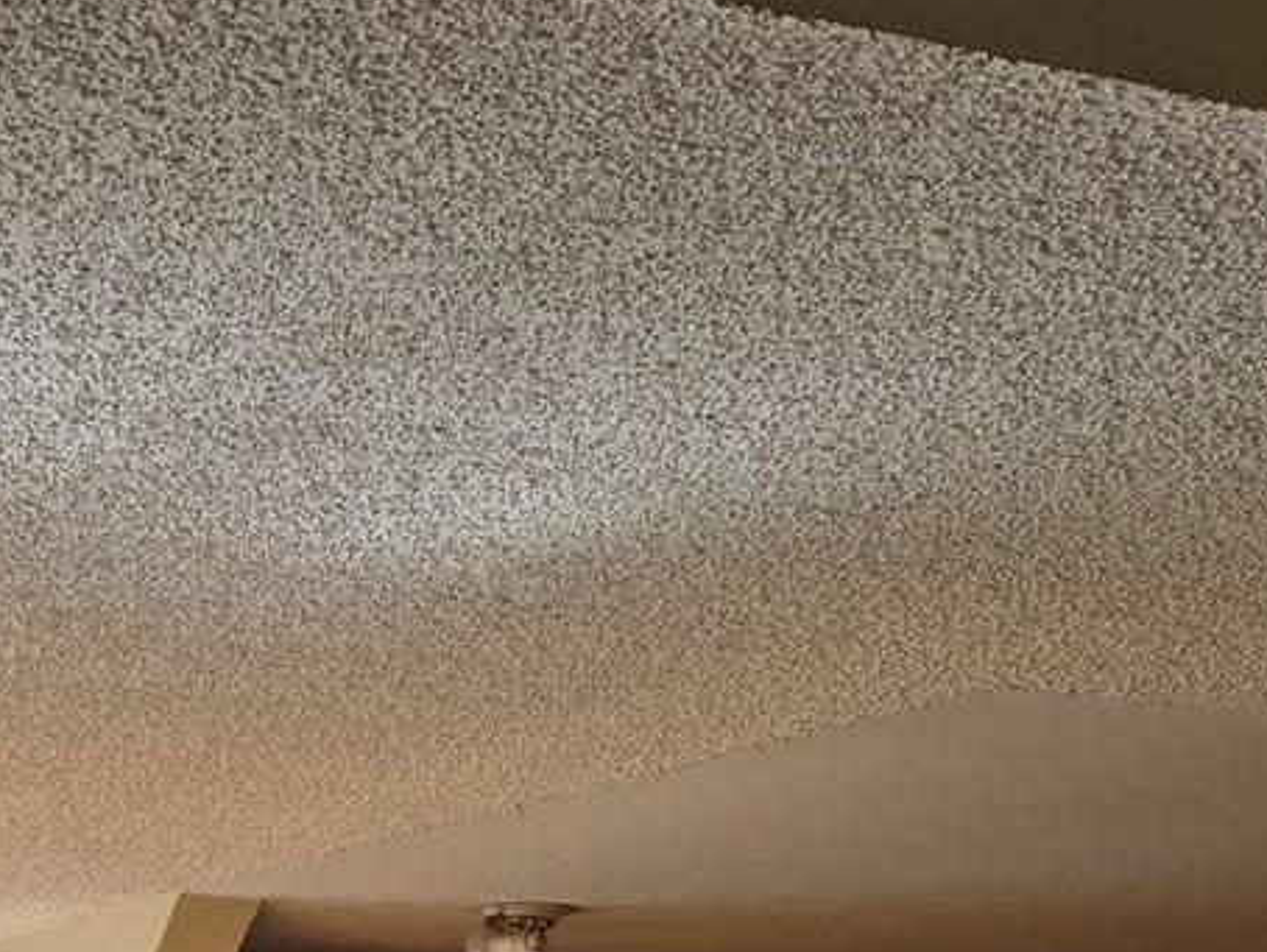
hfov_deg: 23.0
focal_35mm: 81
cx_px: -33
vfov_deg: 16.1
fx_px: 2966
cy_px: 1586
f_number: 1.8
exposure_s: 1/295
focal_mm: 5.4
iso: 25
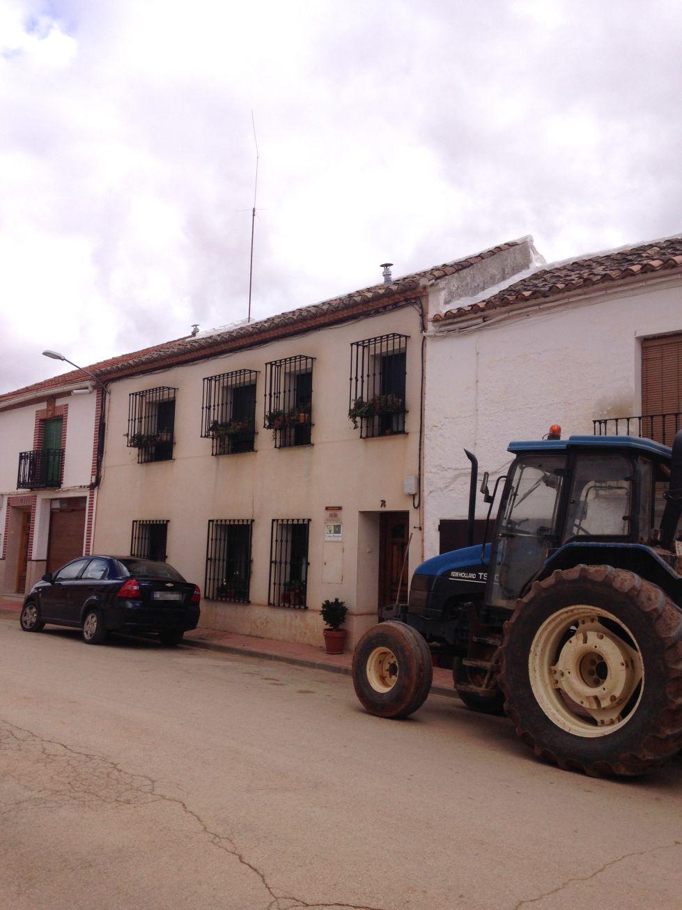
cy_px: 455
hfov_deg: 42.9
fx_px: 867
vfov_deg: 55.4
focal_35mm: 33
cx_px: 341
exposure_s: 1/1232
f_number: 2.4
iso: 50
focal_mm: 4.12
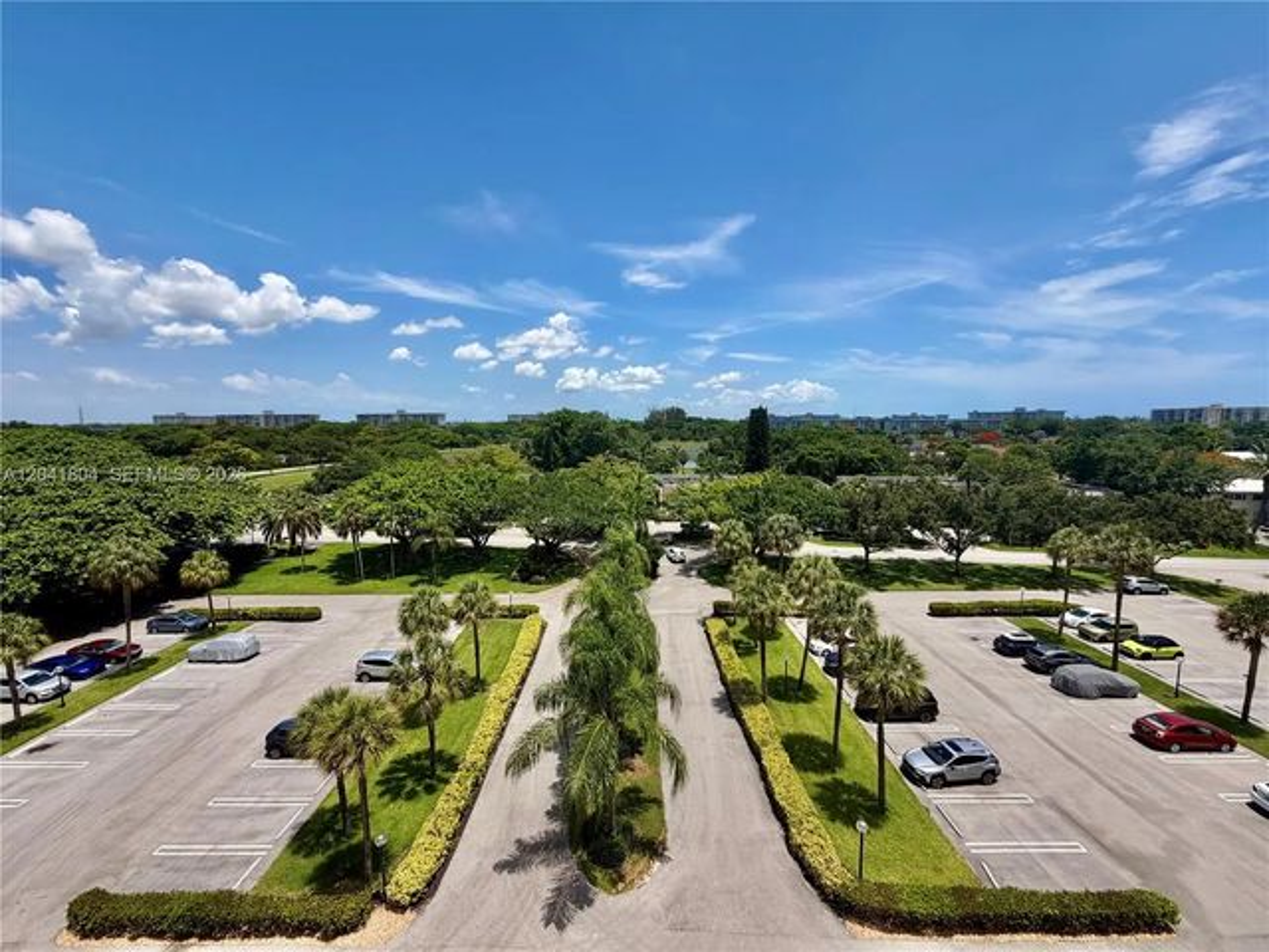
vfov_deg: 85.7
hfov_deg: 102.1
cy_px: 476
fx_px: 513
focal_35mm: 14
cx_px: 634
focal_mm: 2.22
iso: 20
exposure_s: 1/820
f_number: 2.2
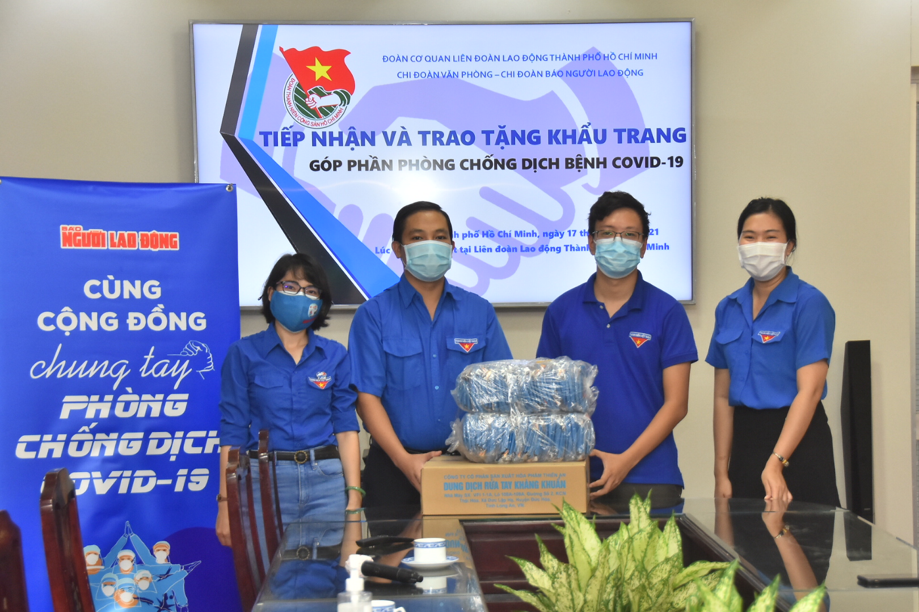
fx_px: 1991
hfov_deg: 26.0
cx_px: 460
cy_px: 306
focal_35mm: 78
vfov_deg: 17.5
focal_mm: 52
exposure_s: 1/100
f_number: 5.6
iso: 800
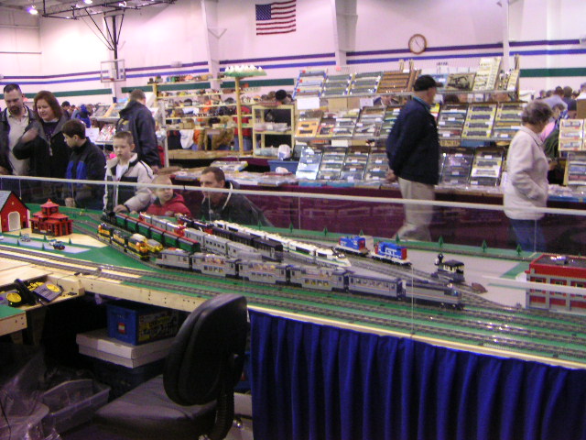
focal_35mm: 40
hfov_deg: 46.8
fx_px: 677
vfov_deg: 36.0
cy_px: 220
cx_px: 293
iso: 400
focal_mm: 5.3
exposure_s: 1/20
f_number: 2.9
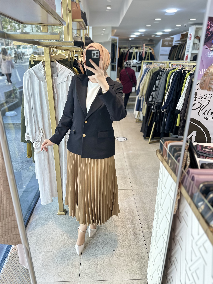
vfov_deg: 71.6
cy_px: 142
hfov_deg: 56.8
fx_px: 197
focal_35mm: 24
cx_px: 106
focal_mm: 6.86
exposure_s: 1/100
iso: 100
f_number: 1.78
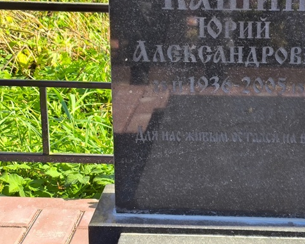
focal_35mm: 82
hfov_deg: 23.2
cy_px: 102
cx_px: 202
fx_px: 740
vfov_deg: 18.7
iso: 50
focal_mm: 4.71
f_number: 1.7
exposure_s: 1/248
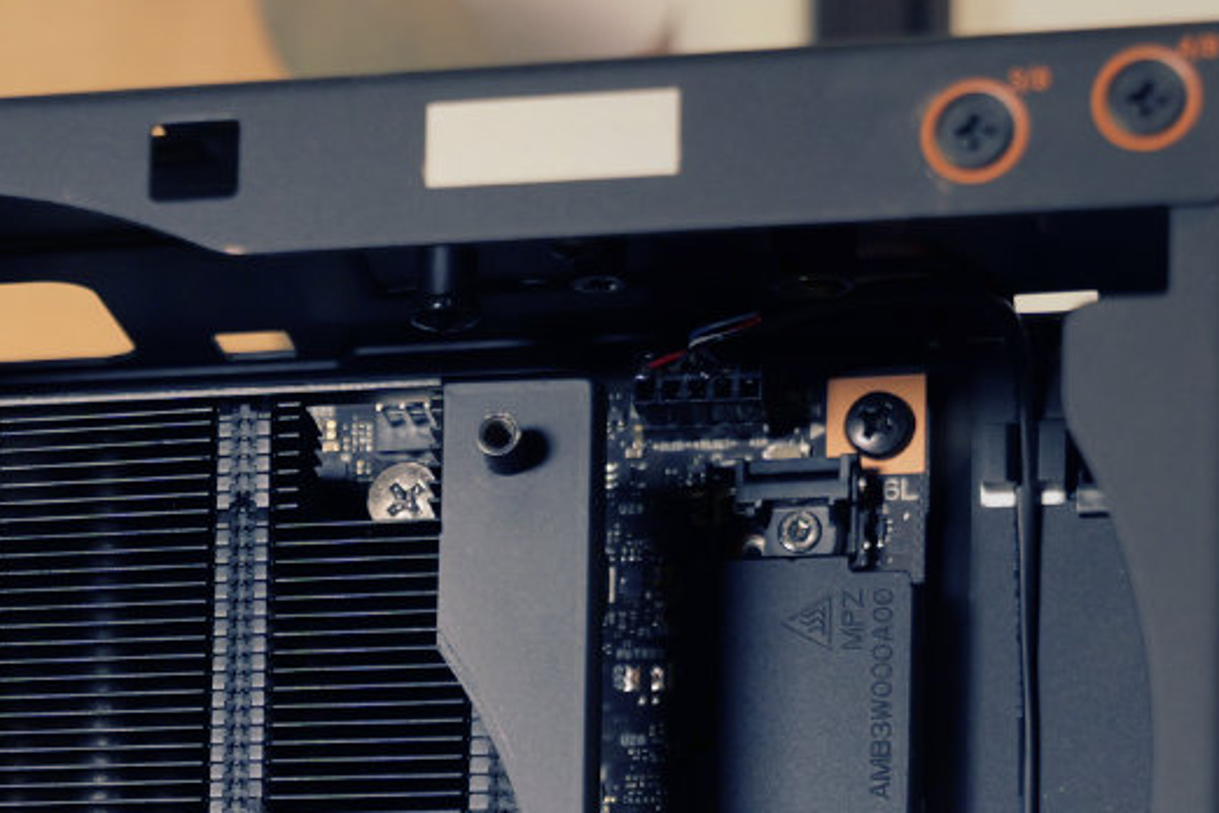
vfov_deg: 9.6
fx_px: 4605
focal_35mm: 136
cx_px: -173
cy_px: 1448
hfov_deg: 14.7
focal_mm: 37
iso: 800
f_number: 4.5
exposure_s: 1/100
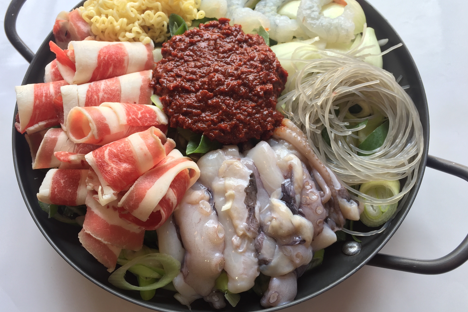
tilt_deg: -64.0
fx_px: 416
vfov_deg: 41.0
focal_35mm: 32
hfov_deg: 58.7
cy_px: 133
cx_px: 231
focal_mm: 4.15
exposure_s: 1/137
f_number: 2.2
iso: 32
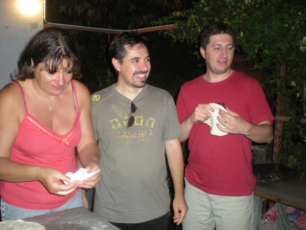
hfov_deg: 49.0
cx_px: 153
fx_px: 336
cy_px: 115
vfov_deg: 37.7
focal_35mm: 38
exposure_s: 1/60
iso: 247
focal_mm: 6.3
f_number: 3.1
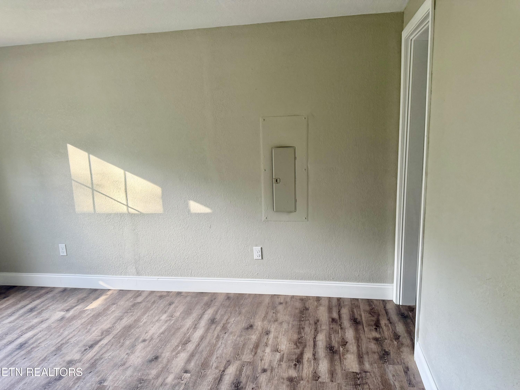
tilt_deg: -9.6
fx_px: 361
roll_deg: +3.0
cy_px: 195
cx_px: 260
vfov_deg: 56.8
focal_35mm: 24
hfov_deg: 71.6
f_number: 1.78
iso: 160
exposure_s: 1/186
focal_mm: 6.76
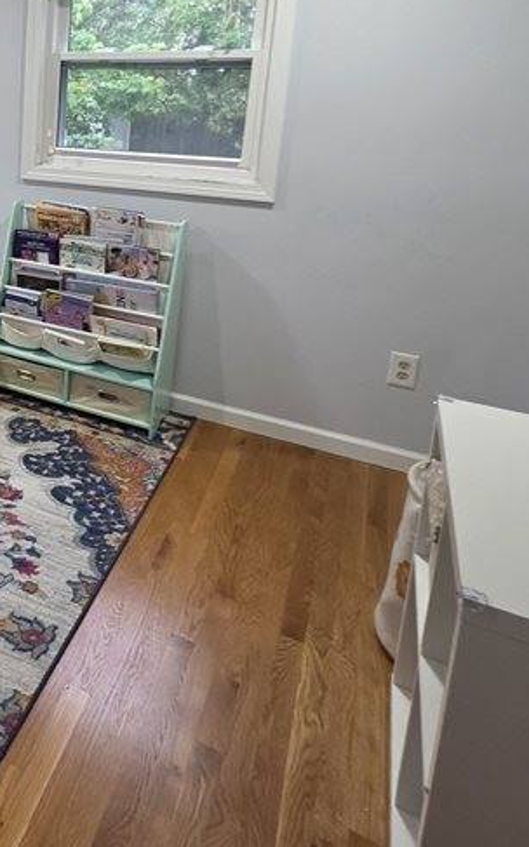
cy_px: 210
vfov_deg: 61.0
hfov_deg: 33.1
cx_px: -143
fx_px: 670
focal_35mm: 29
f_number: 1.9
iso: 160
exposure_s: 1/60
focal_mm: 2.2
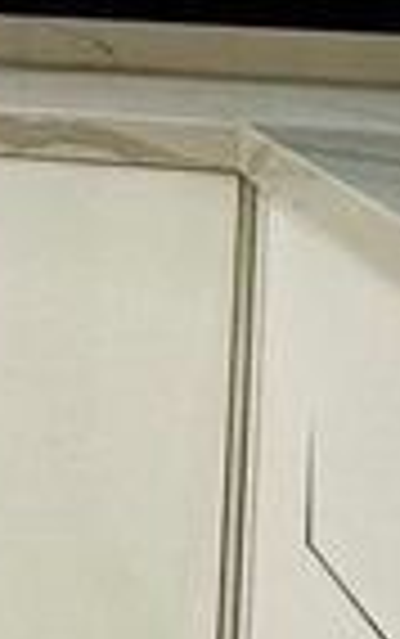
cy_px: -135
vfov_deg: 16.0
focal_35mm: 125
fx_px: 2176
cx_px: -1038
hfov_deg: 8.0
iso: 250
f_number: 2.2
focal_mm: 2.22
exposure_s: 1/100
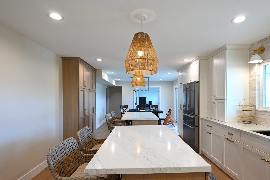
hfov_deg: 86.8
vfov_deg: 64.4
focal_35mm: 19
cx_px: 142
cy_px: 99
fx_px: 143
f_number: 8
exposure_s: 1/15
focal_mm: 17
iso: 500
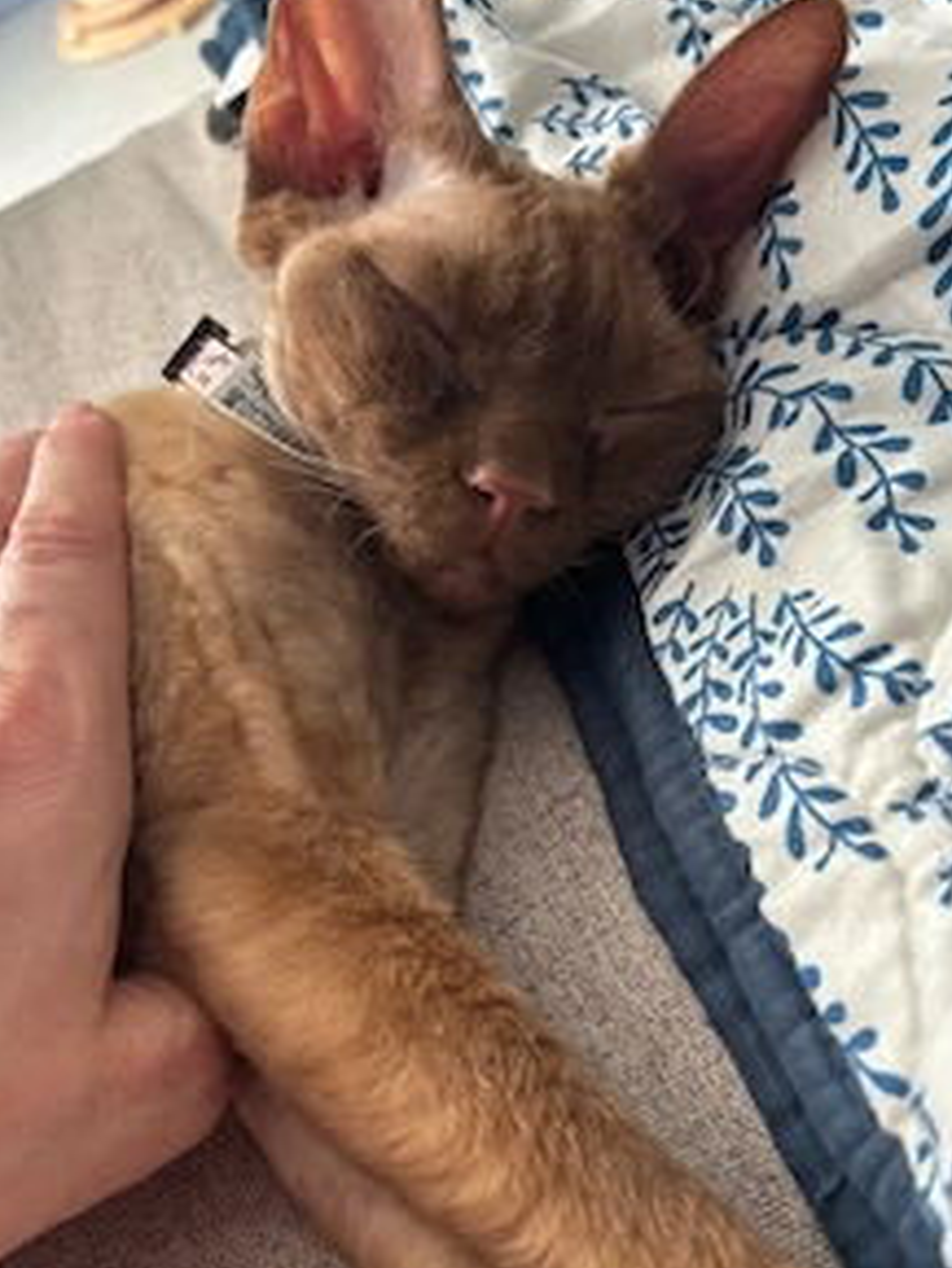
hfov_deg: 39.7
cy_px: 812
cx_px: 505
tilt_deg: -48.1
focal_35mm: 36
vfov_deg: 50.7
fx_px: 1319
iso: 125
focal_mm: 5.96
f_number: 1.6
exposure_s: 1/74
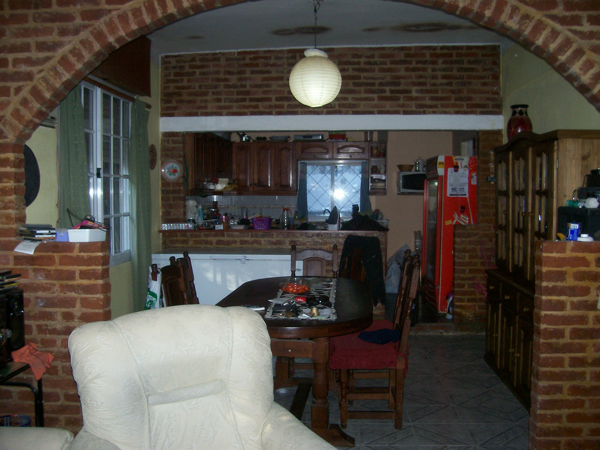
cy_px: 225
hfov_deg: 54.0
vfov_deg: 41.8
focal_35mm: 34
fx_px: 589
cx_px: 300
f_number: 2.7
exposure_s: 1/112
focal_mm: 5.6
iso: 140
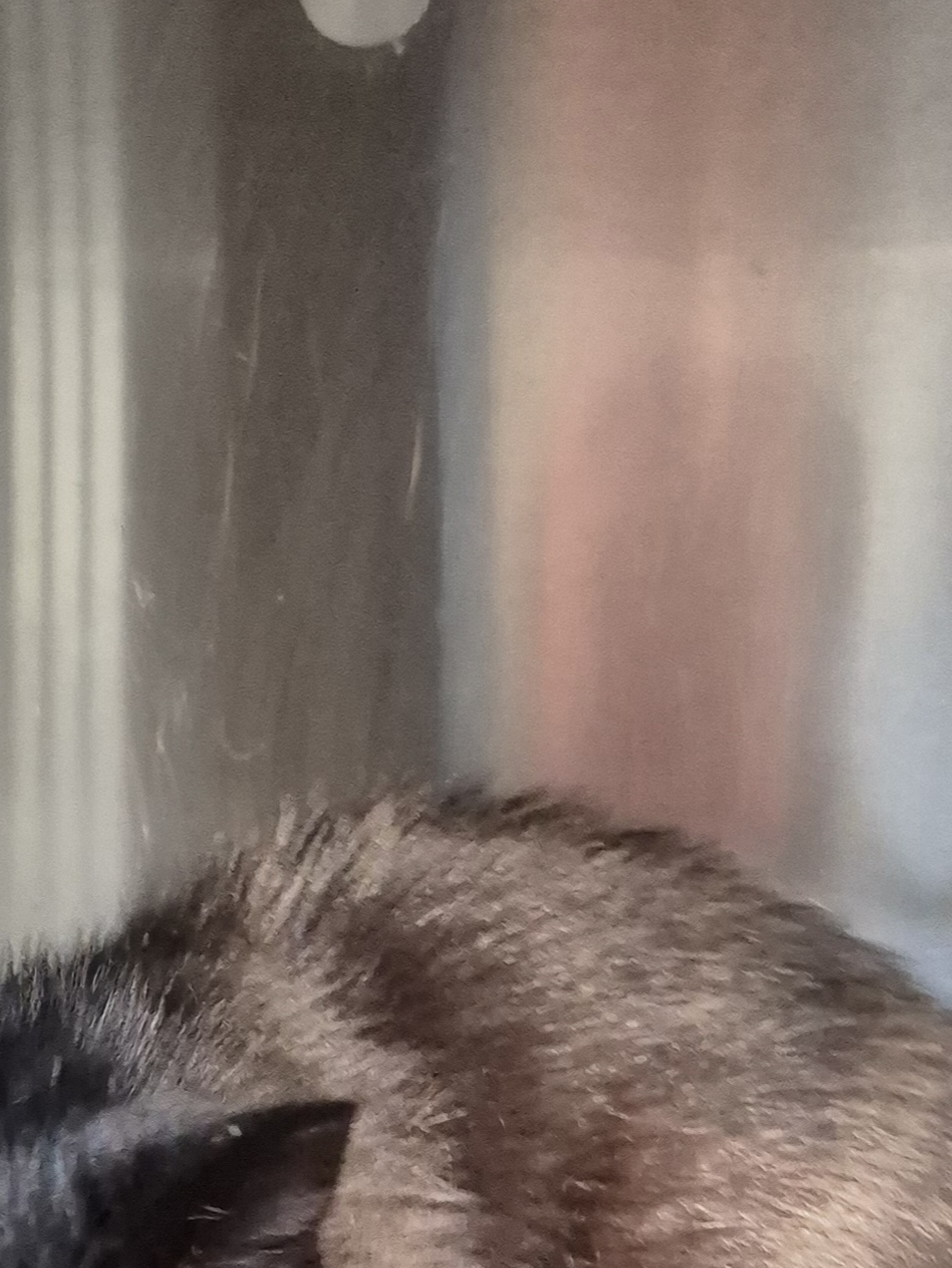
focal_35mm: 48
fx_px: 1760
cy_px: 1171
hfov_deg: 30.2
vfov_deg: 36.8
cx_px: 377
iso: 1000
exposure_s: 1/100
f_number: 1.8
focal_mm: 5.4
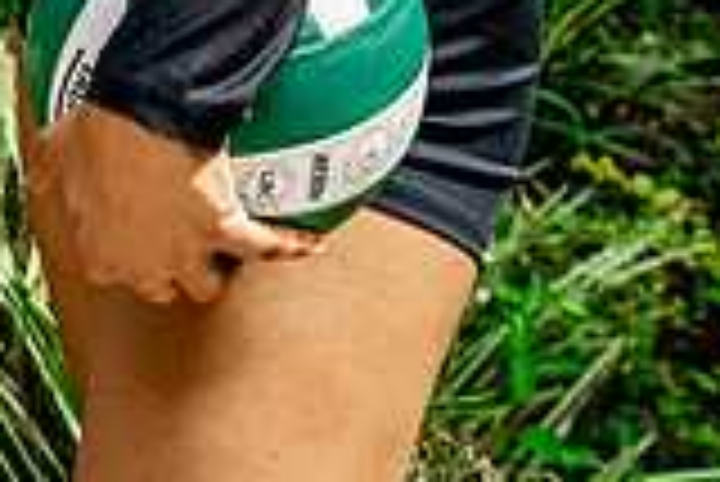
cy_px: -487
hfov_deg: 13.5
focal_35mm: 152
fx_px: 3043
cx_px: 234
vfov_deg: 8.6
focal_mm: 54
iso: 100
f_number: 5.6
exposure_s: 1/200
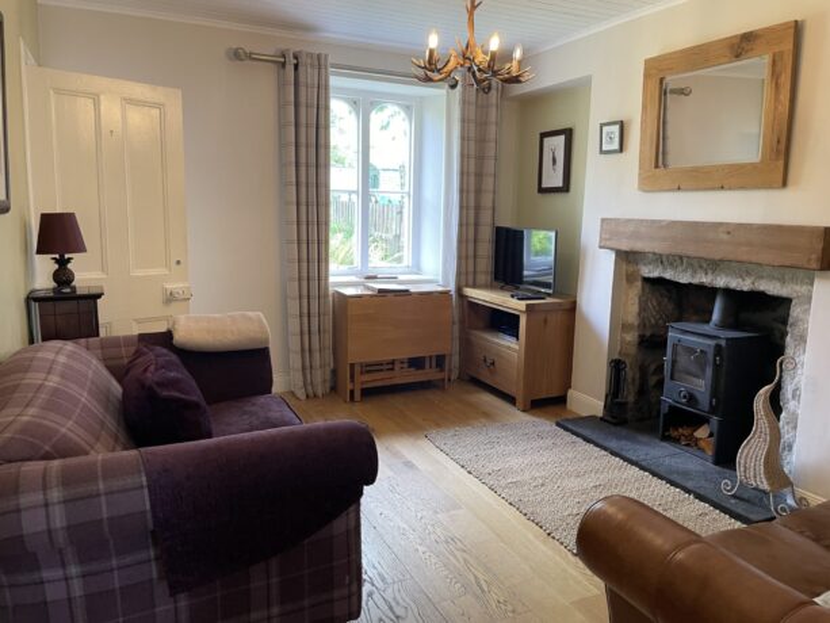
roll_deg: -1.5
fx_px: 624
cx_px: 415
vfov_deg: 53.1
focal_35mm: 26
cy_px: 312
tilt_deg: -7.8
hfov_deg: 67.3
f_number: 1.6
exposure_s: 1/50
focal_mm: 4.2
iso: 125
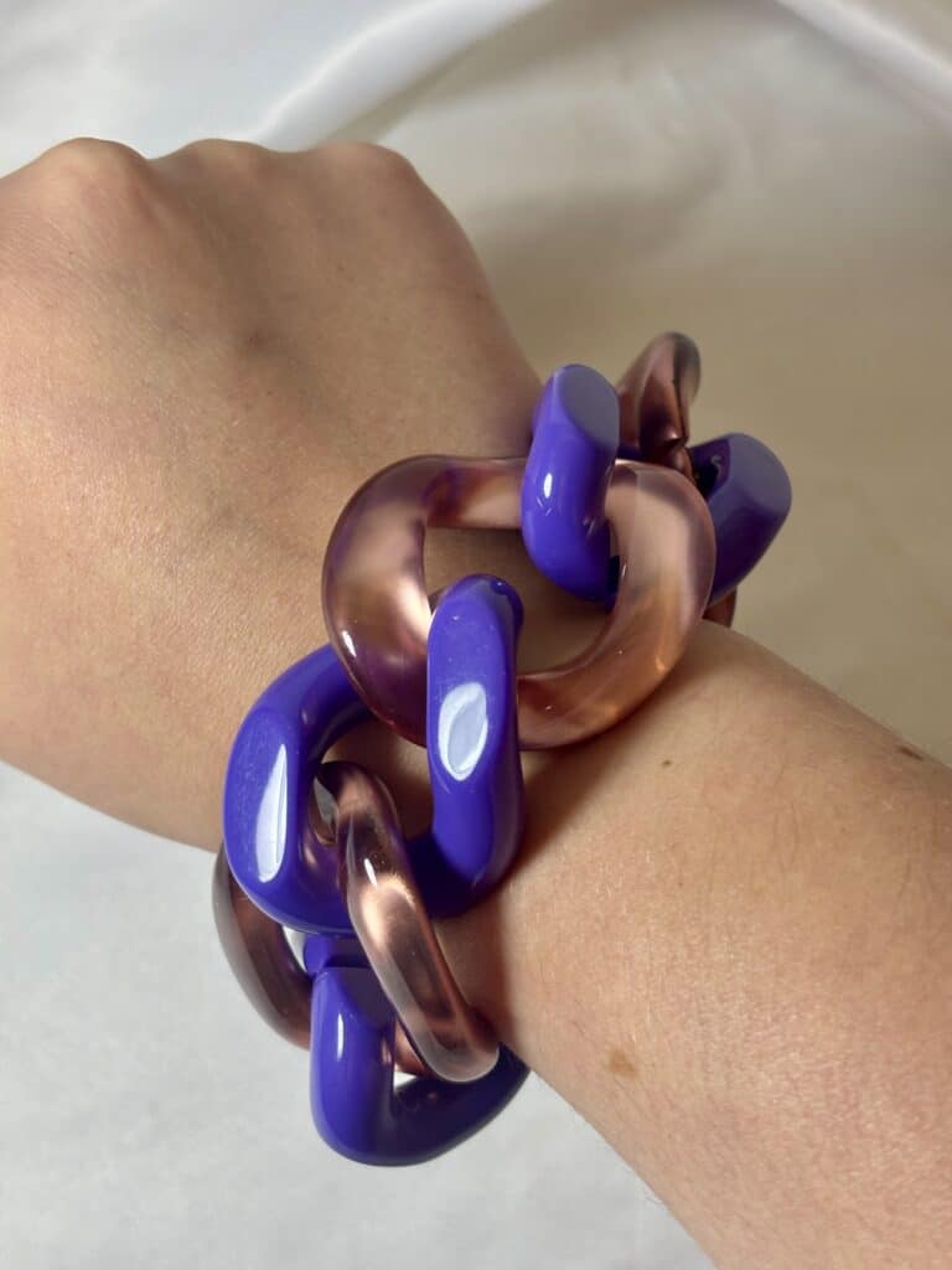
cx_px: 476
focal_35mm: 52
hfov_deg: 28.0
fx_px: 1907
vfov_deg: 36.8
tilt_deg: -63.6
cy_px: 635
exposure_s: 1/144
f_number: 1.6
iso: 32
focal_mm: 5.96
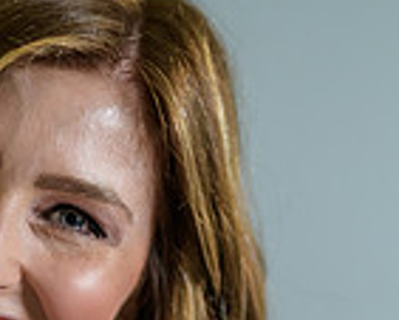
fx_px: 1595
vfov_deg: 11.1
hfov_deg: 14.3
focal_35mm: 135
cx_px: 175
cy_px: 446
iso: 400
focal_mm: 35
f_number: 2
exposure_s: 1/200
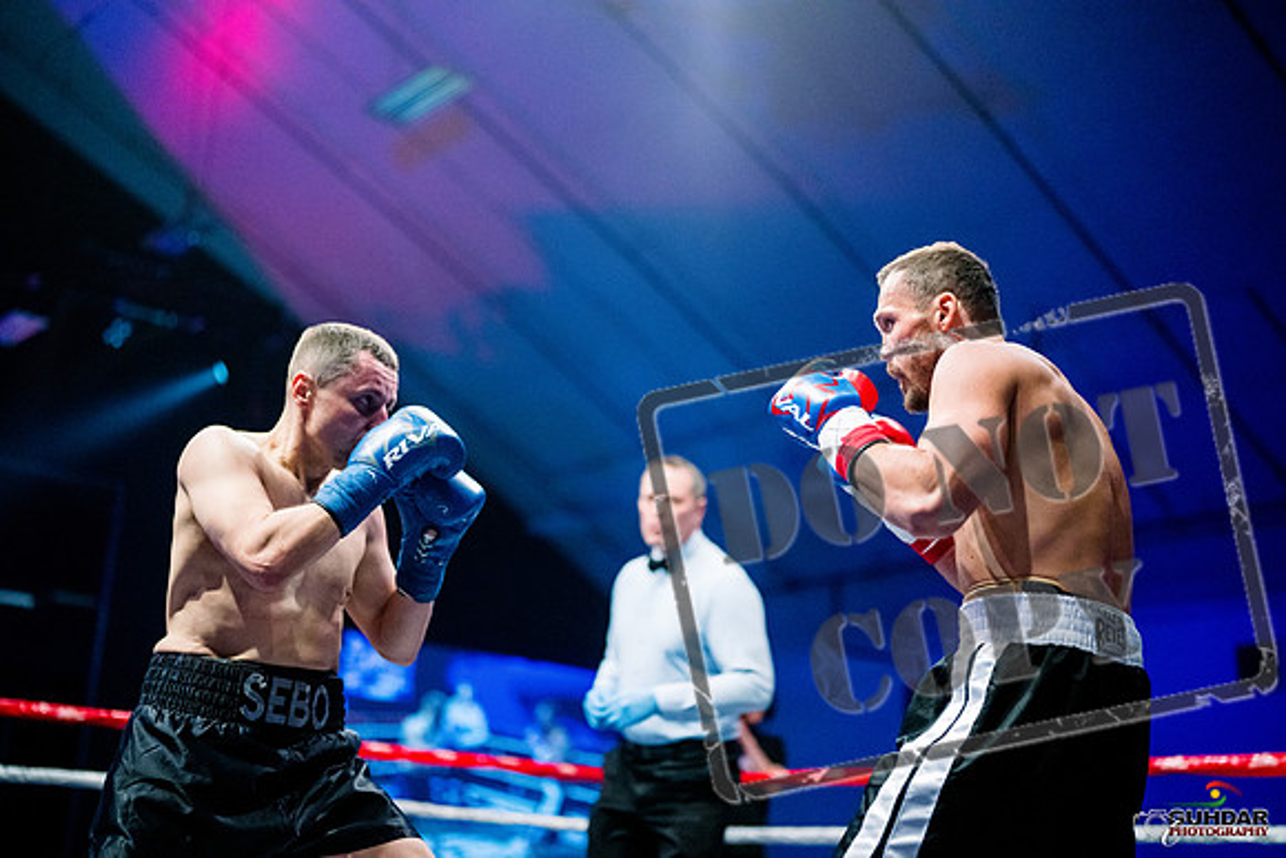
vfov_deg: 27.0
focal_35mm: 50
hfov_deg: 39.6
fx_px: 1786
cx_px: 643
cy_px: 429
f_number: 1.4
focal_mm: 50
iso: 6400
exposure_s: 1/1600
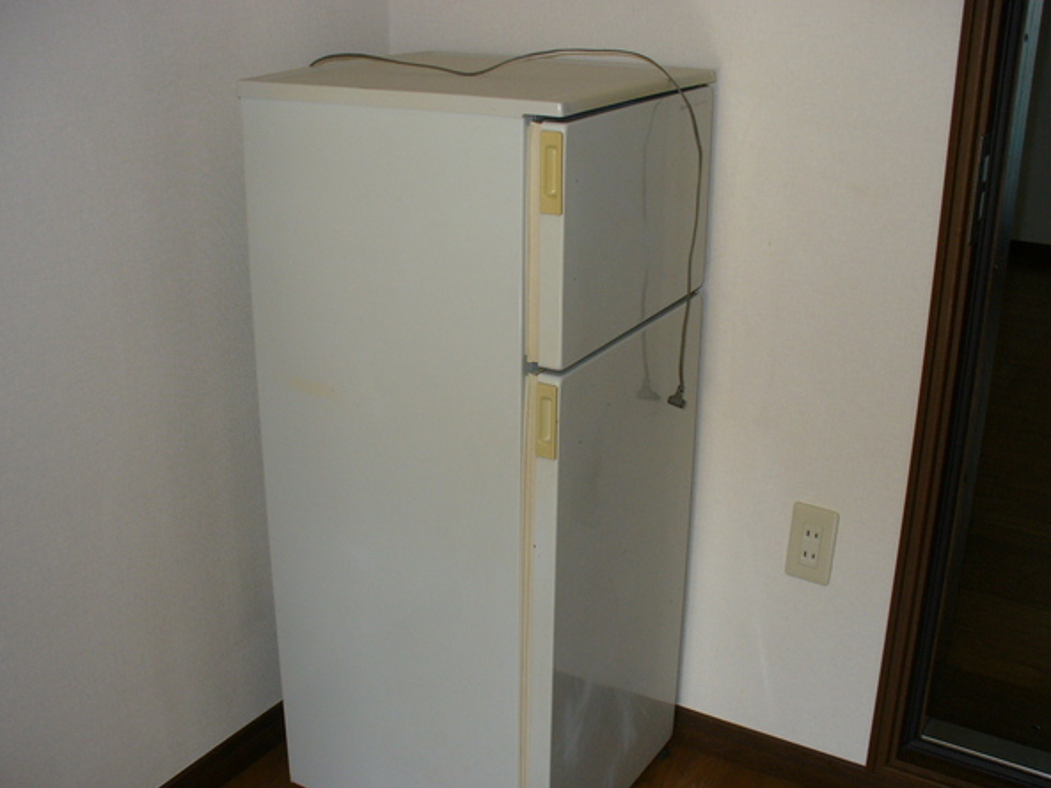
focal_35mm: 40
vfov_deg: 35.9
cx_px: 508
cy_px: 422
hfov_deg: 46.8
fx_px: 1214
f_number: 2.8
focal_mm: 6.1
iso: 100
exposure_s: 1/60
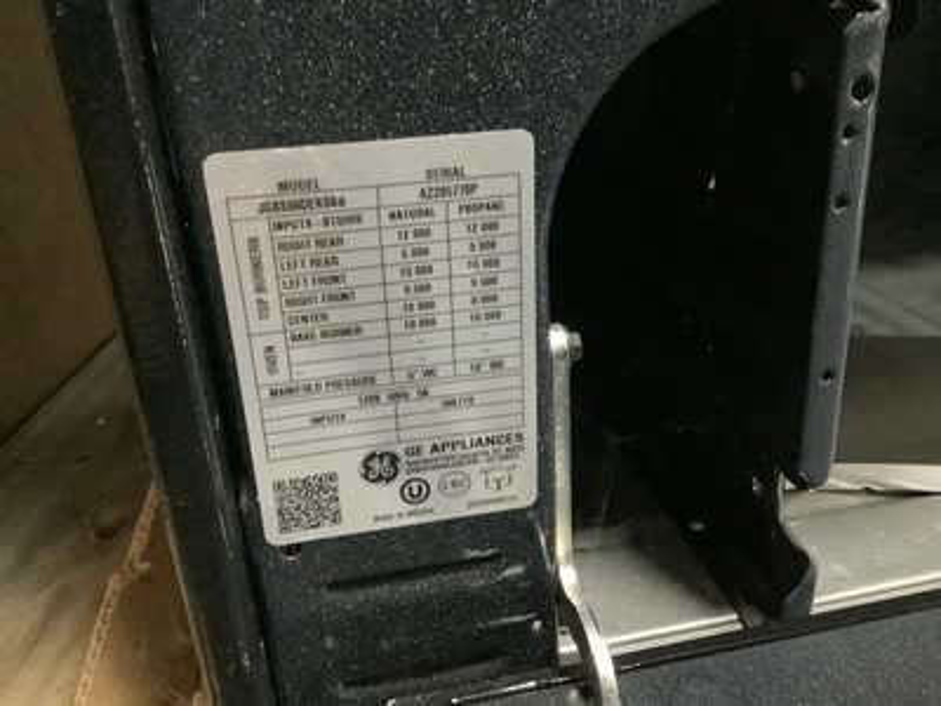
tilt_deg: -26.2
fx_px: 843
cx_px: 470
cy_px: 353
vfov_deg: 45.4
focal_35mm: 31
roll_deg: +4.1
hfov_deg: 58.4
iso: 640
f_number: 2.4
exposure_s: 1/15
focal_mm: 3.3
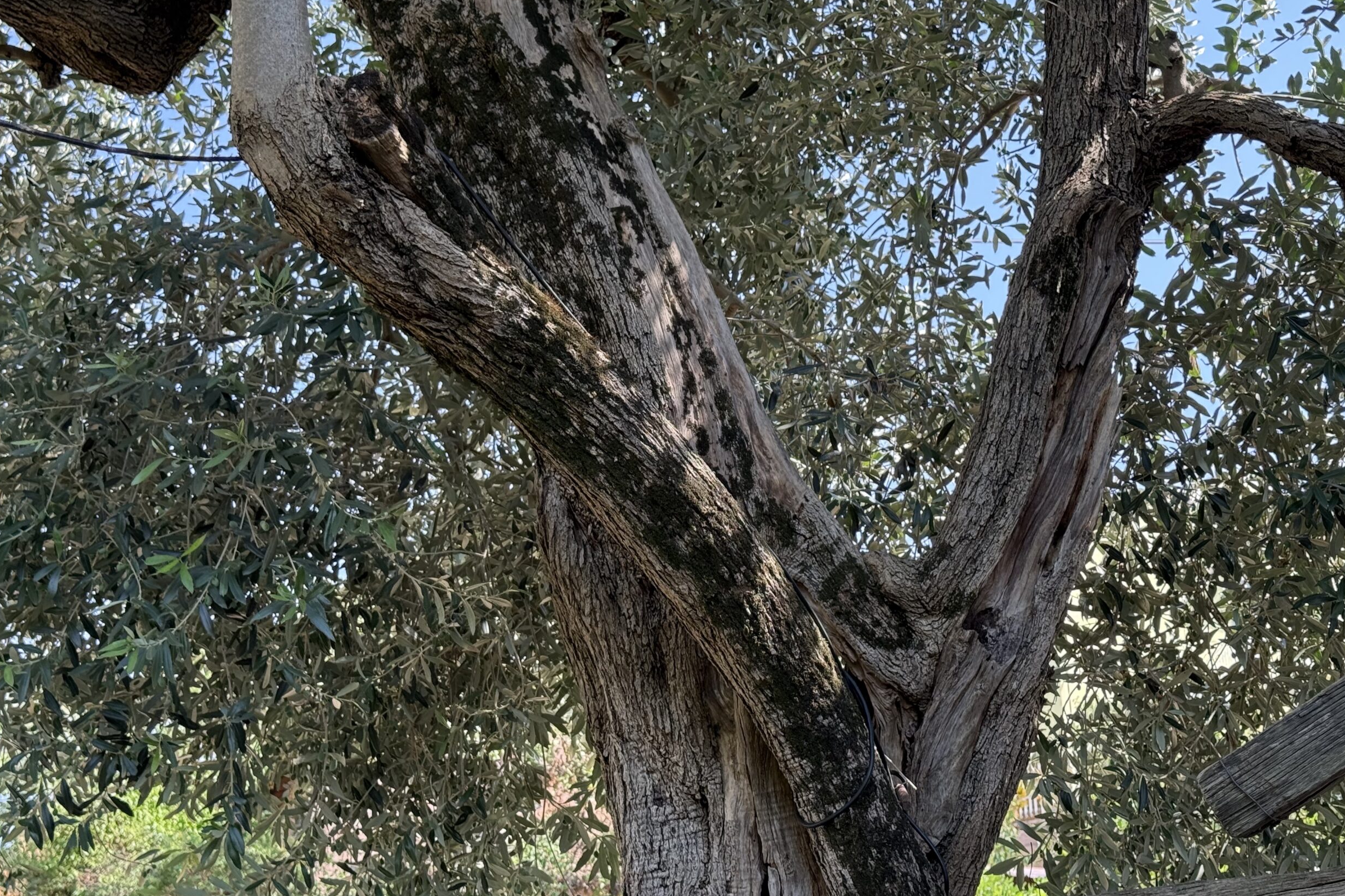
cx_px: 687
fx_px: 1942
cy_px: 399
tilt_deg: +23.0
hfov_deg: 38.2
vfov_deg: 26.0
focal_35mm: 52
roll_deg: +0.0
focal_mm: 6.76
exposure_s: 1/442
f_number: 1.78
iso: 100
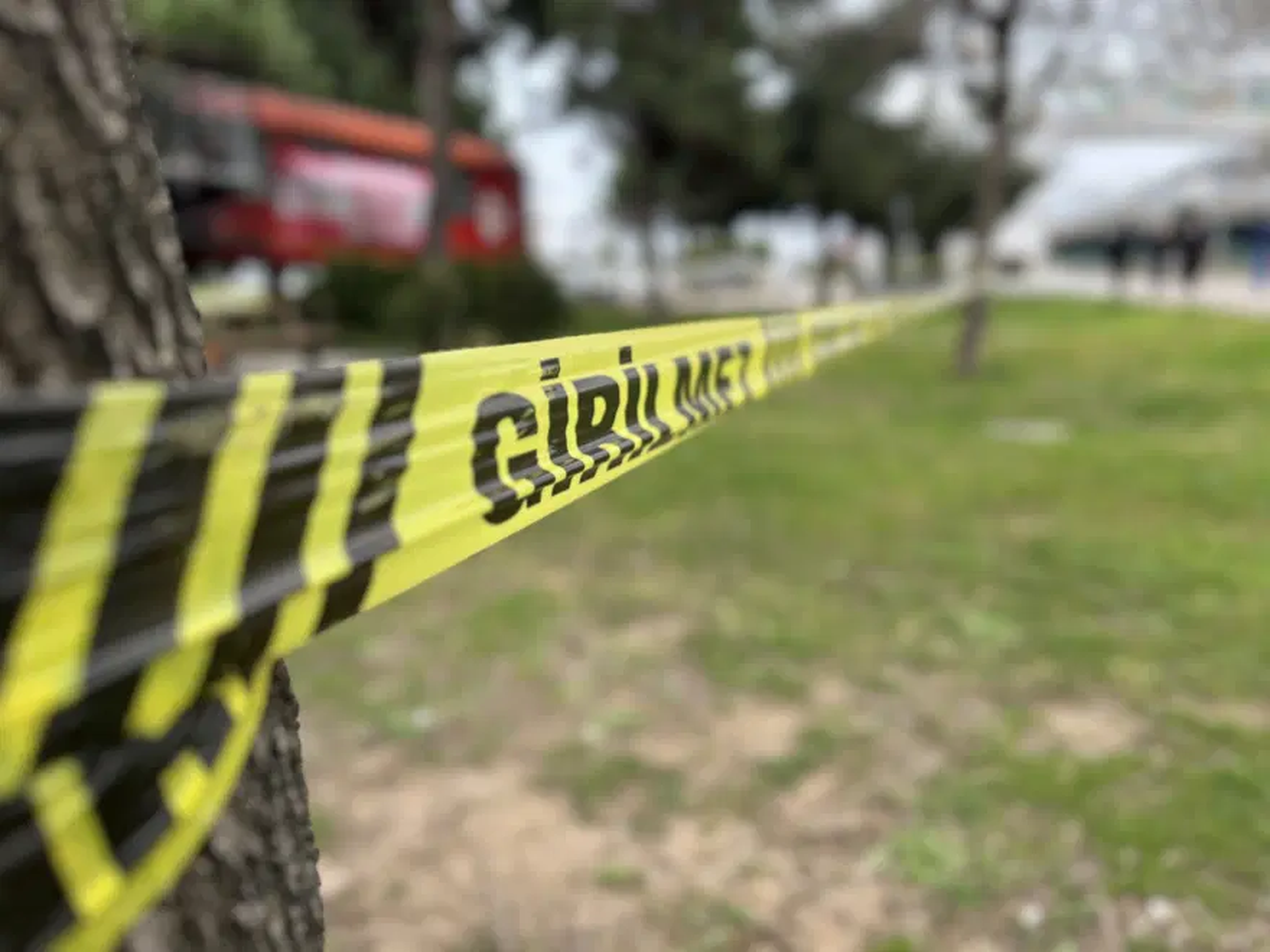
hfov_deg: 67.3
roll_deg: +1.0
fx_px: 954
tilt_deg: -11.2
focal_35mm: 26
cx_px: 635
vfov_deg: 53.1
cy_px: 476
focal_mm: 5.1
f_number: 1.6
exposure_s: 1/256
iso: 40
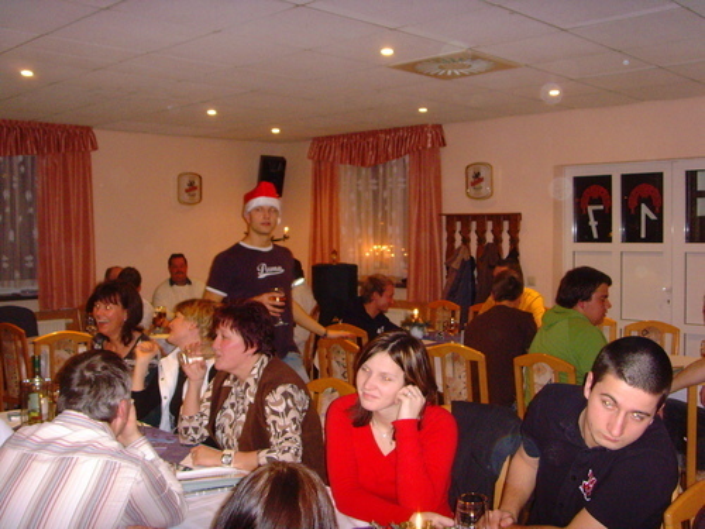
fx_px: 794
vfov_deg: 36.8
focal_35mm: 39
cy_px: 264
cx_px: 352
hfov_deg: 47.9
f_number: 3.5
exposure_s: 1/45
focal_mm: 6.6
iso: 400
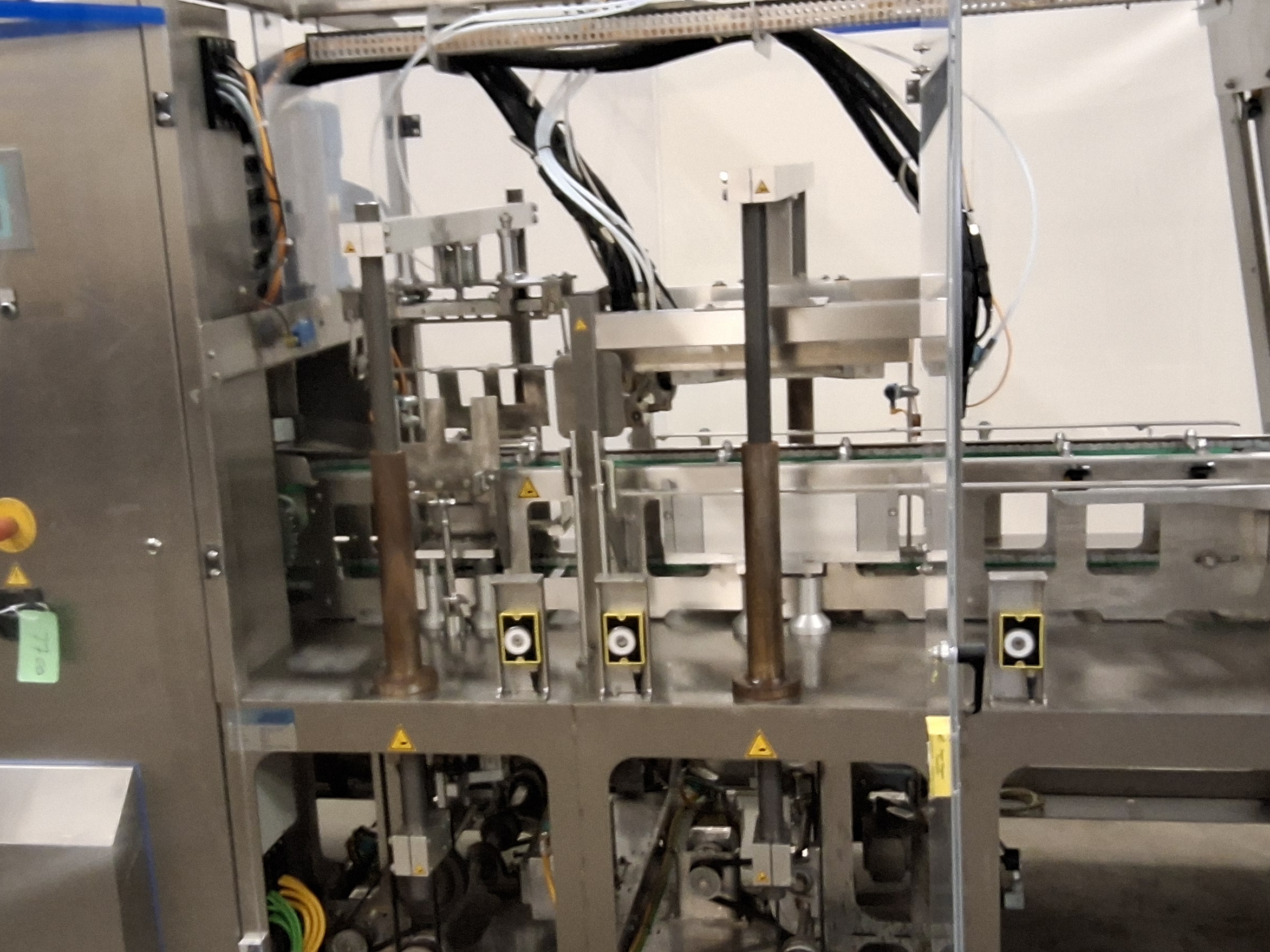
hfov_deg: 42.9
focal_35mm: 44
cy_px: 521
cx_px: 595
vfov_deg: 32.9
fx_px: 1614
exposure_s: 1/25
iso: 320
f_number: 2
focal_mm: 3.08
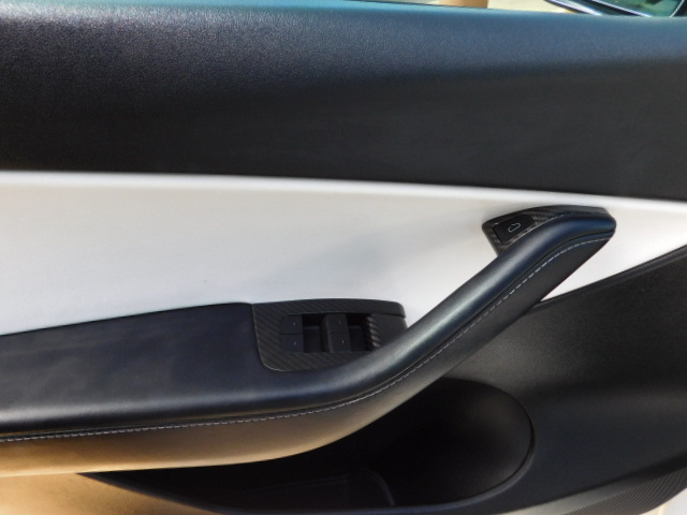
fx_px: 456
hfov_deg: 73.9
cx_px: 344
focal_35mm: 23
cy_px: 258
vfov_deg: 58.9
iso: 125
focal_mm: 4
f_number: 3
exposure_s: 1/200
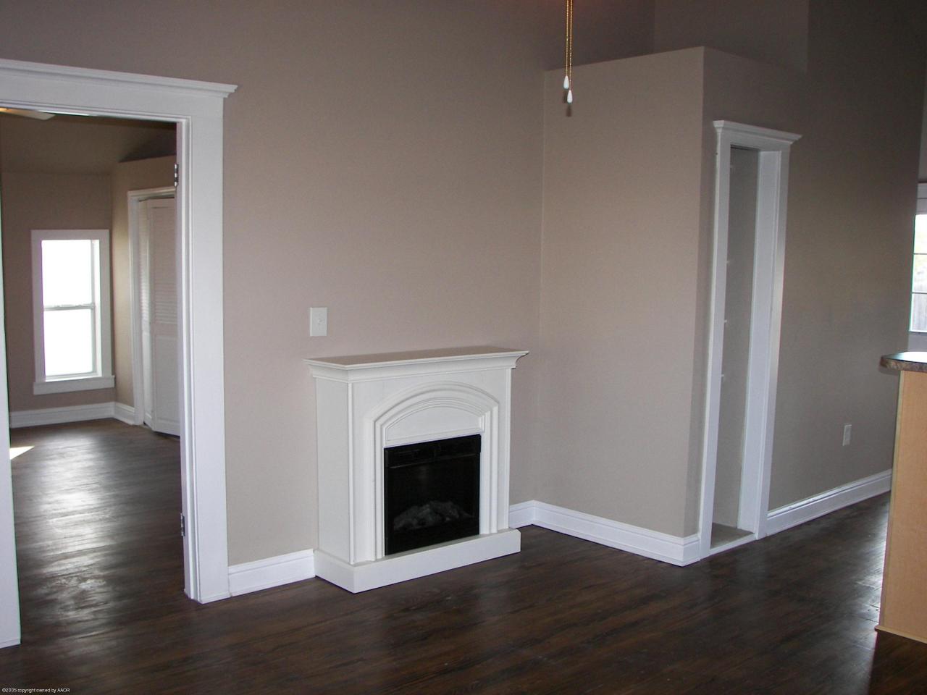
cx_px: 464
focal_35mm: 36
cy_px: 348
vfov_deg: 39.7
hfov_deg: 51.4
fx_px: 964
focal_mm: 6
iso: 100
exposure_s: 1/30
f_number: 2.8
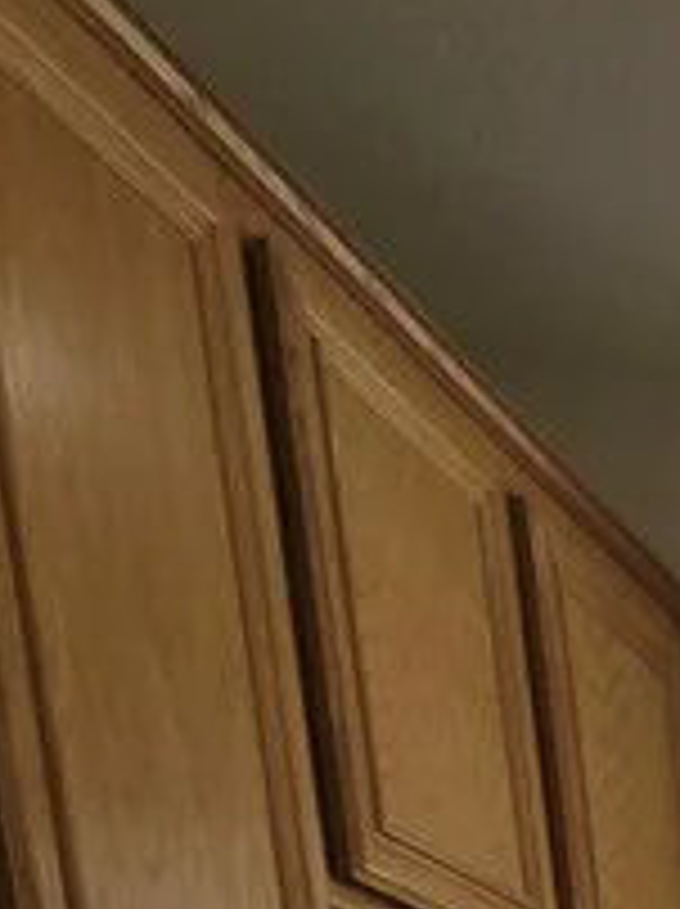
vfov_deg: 20.9
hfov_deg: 11.9
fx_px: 1732
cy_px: 1606
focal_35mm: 66
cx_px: 1981
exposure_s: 1/120
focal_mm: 2.2
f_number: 2.2
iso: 64
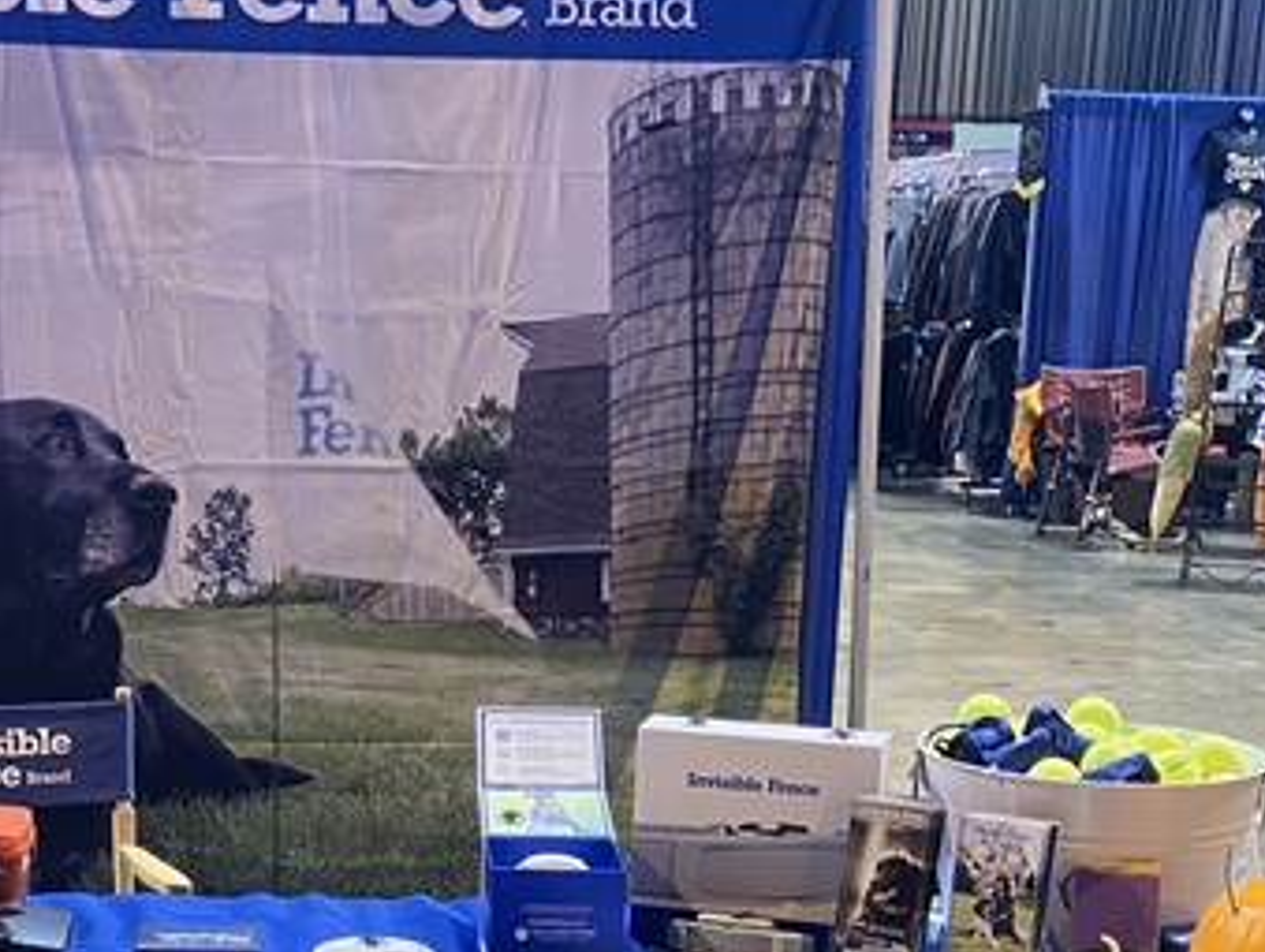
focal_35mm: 66
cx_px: 295
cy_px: 833
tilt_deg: -13.7
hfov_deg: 28.9
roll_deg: -1.3
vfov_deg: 21.8
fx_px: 2414
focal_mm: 3.99
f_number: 1.8
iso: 320
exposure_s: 1/40
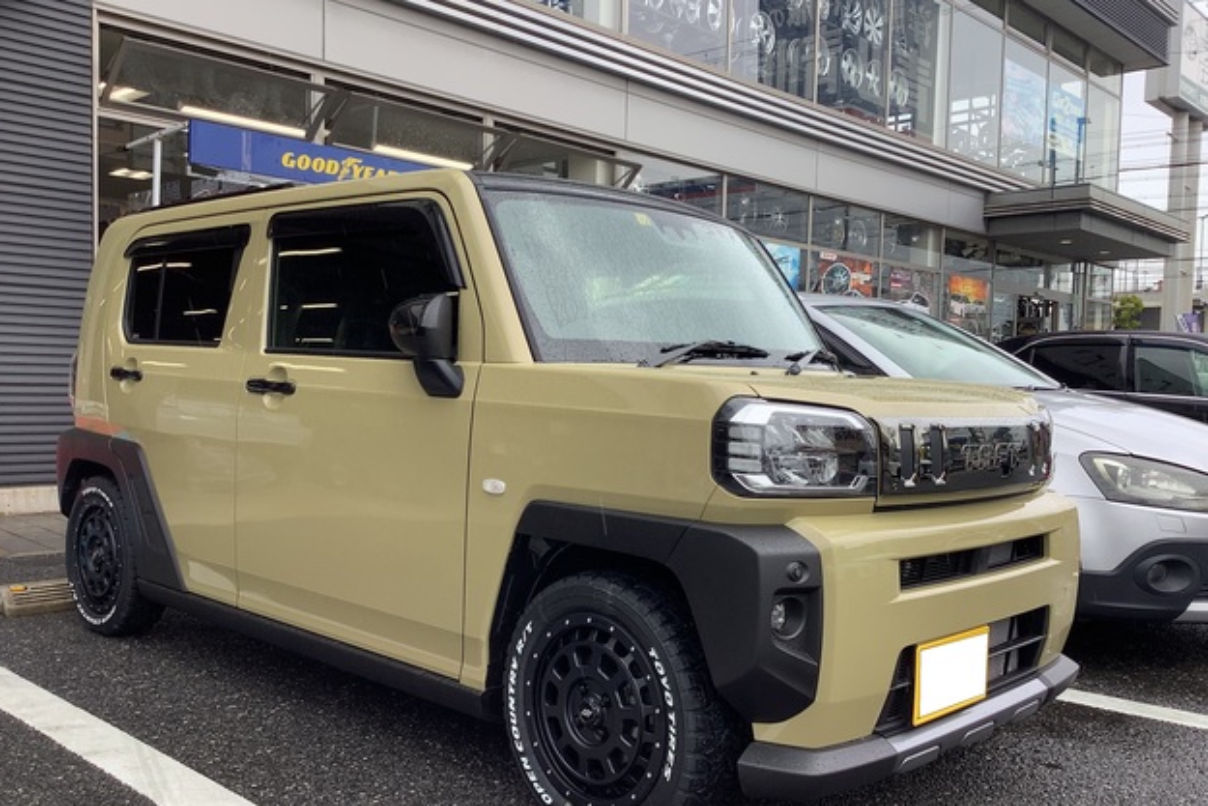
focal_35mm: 33
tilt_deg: -2.6
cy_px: 448
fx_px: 1108
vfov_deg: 39.9
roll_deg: -0.4
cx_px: 591
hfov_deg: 57.2
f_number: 2.4
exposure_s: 1/307
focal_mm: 3.3
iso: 25
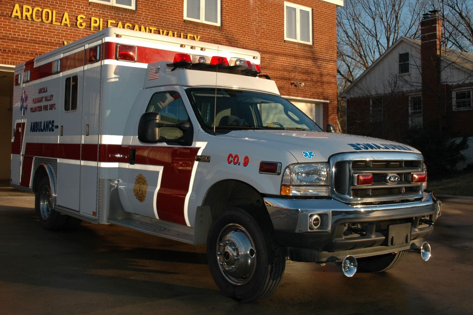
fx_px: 447
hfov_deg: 55.8
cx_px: 233
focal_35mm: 34
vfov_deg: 38.9
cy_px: 155
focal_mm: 22
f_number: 7.1
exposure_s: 1/200
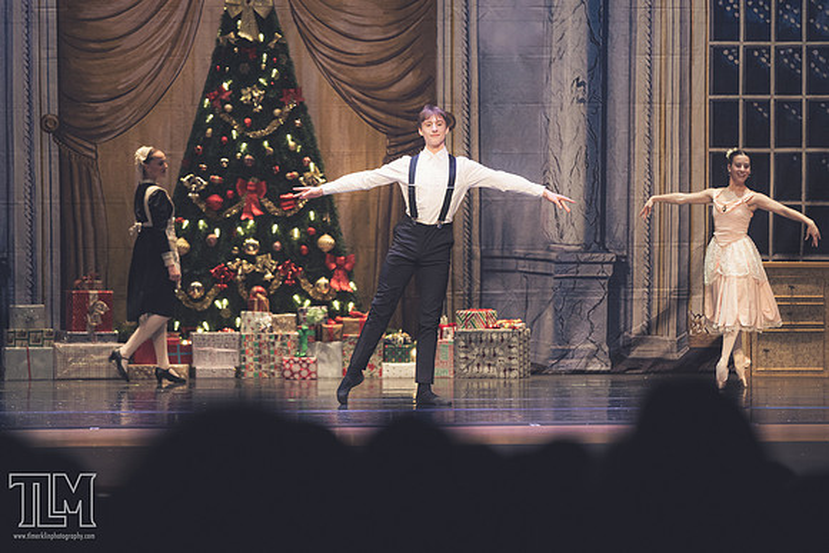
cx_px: 414
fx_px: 4606
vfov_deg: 6.9
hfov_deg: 10.3
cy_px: 276
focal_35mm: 200
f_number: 2.8
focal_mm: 200
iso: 1250
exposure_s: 1/320
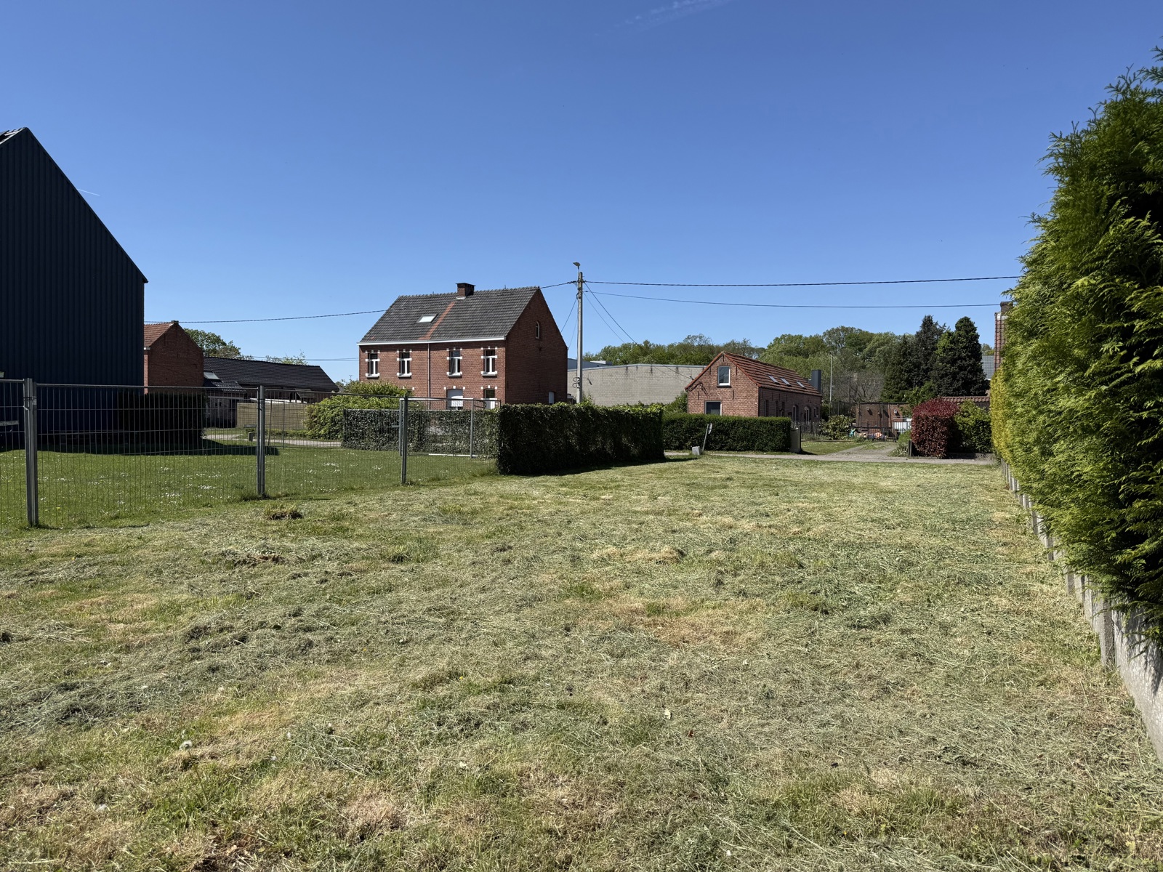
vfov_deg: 56.8
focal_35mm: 24
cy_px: 436
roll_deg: -1.3
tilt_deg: +0.3
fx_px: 806
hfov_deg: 71.6
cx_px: 582
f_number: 1.78
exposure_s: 1/4975
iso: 80
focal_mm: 6.76
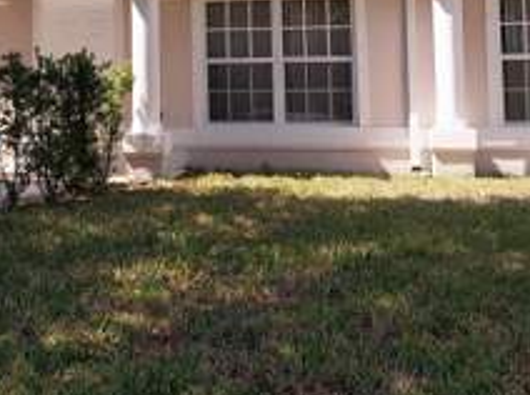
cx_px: 132
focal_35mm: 59
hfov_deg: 32.2
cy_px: 21
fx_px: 901
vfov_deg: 23.9
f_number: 1.8
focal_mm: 4
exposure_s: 1/349
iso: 20
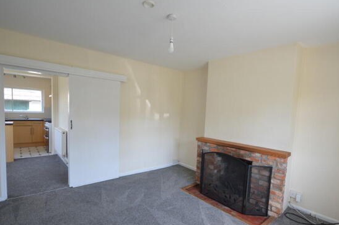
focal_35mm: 18
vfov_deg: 67.1
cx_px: 163
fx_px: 169
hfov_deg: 90.0
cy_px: 123
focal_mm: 10
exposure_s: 1/80
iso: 400
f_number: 4.5
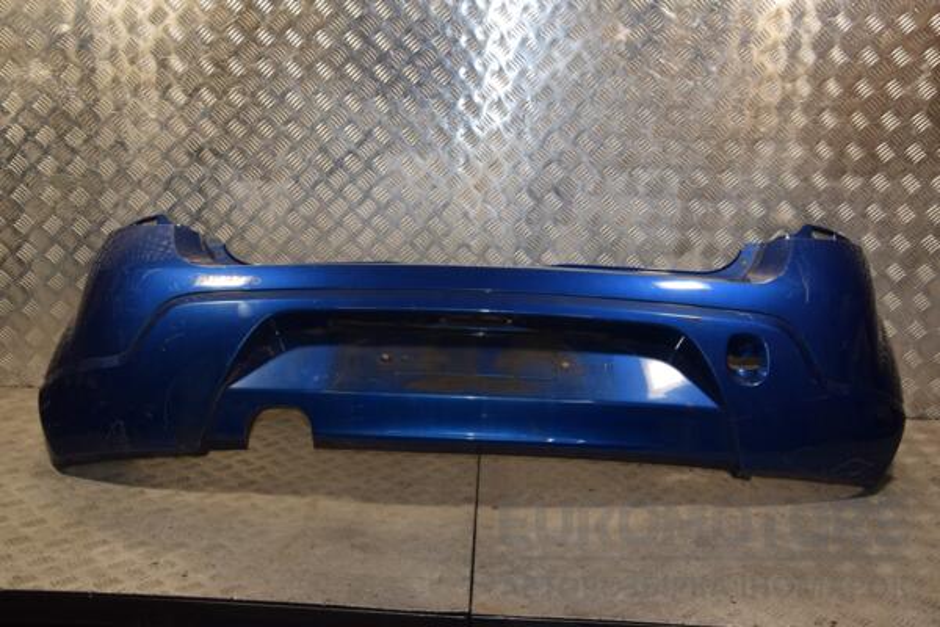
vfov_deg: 31.9
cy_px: 314
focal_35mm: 42
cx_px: 470
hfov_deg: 46.4
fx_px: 1097
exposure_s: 1/200
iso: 800
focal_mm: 28
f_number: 8
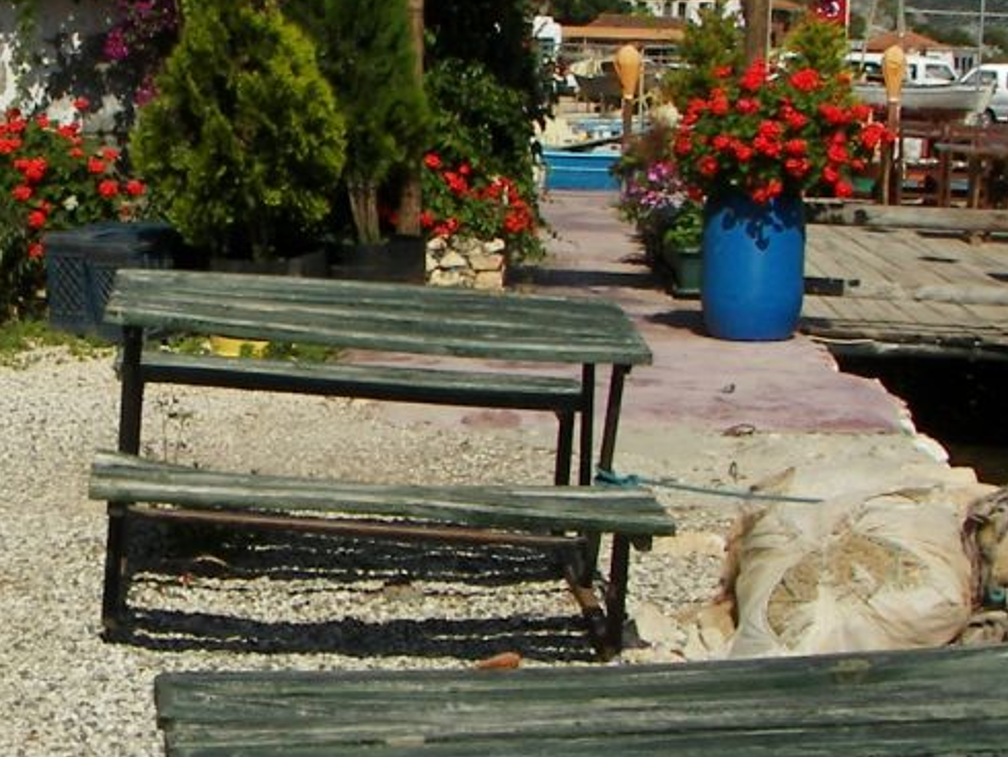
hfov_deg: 20.5
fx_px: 2739
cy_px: 239
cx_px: 128
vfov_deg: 15.7
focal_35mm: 94
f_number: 5.6
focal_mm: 6
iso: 50
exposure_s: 1/640
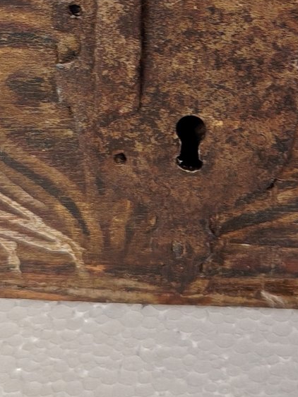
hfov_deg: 18.0
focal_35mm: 81
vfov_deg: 23.2
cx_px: 250
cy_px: 11
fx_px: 930
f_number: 1.75
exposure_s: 1/25
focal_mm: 5.25
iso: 271
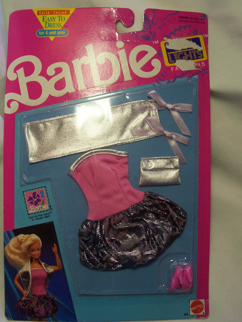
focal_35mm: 37
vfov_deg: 50.1
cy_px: 161
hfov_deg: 38.7
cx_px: 121
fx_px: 345
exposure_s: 1/60
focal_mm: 5.6
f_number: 2.8
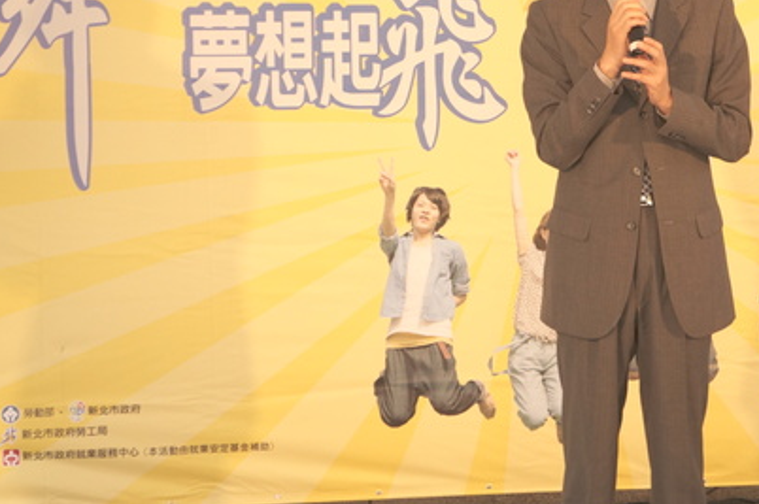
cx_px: 470
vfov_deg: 14.5
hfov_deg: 21.7
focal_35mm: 94
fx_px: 1979
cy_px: 127
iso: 800
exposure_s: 1/500
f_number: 4.5
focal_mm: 36
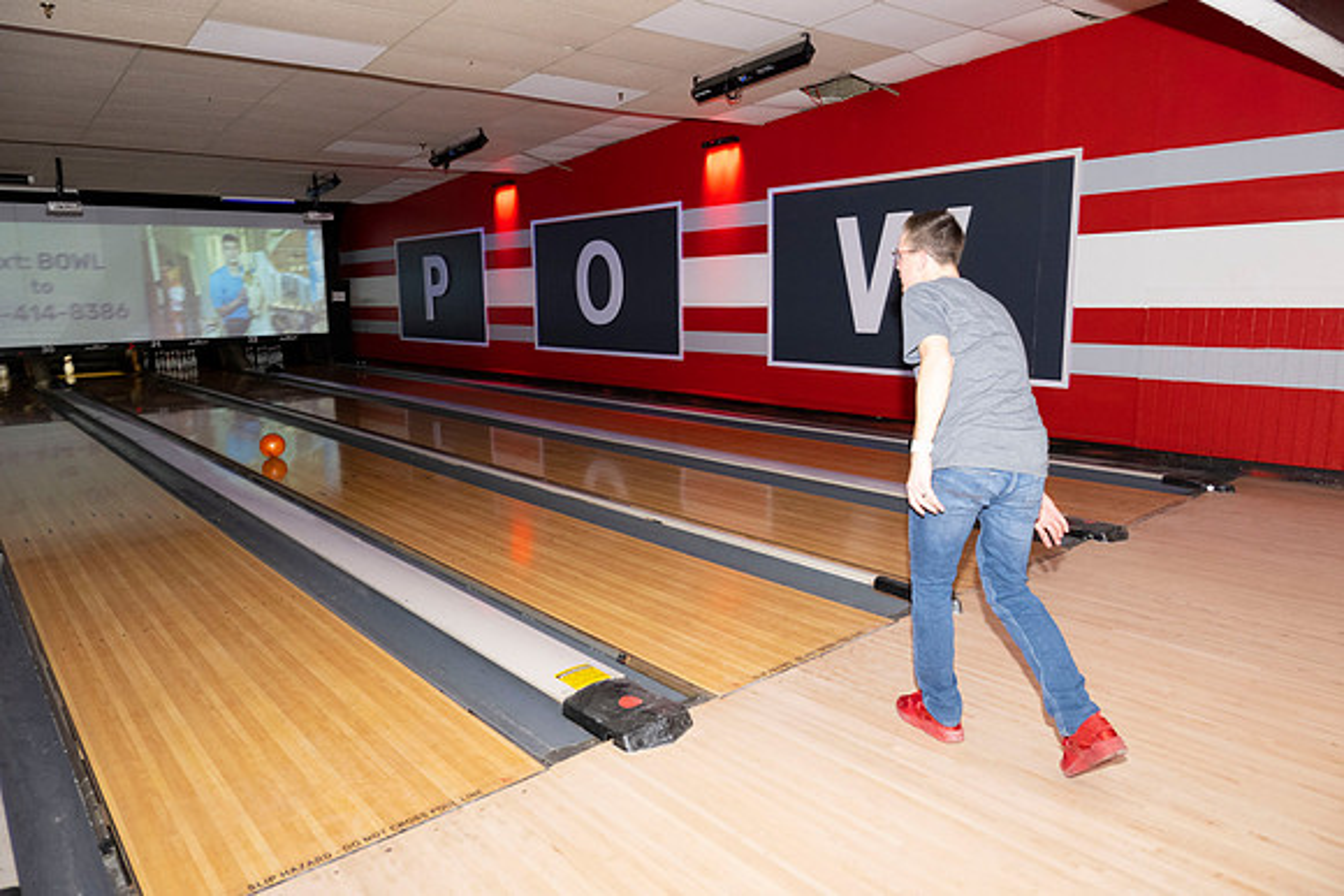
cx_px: 672
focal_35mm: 24
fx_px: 896
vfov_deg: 53.2
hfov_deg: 73.7
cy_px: 448
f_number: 5.6
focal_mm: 24
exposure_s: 1/100
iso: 2000
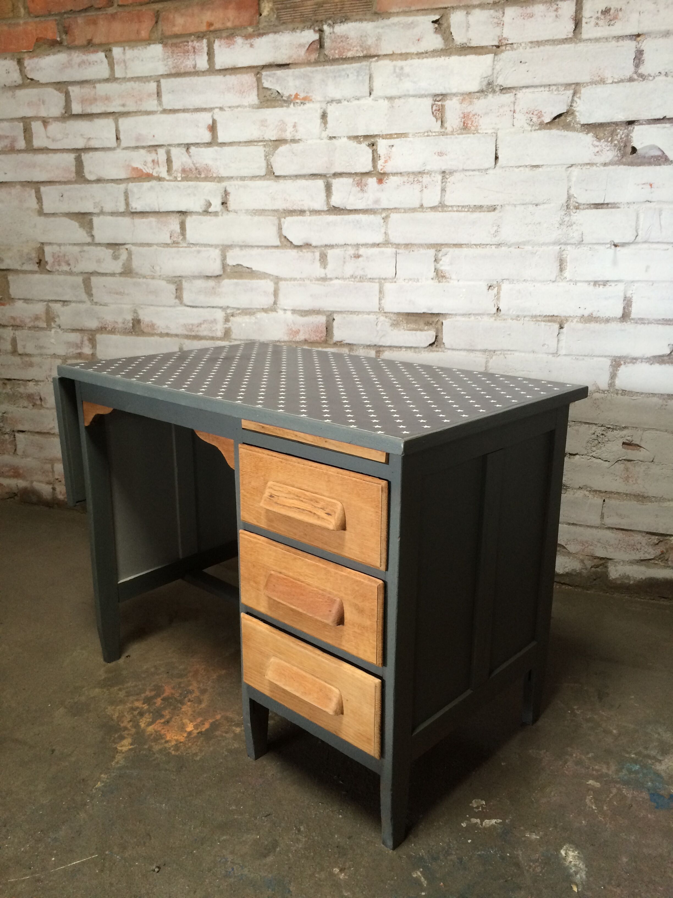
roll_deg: -0.3
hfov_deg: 48.2
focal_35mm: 29
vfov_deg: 61.7
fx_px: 752
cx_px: 336
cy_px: 449
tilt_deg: -17.1
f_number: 2.2
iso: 100
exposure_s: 1/30
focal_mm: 4.15
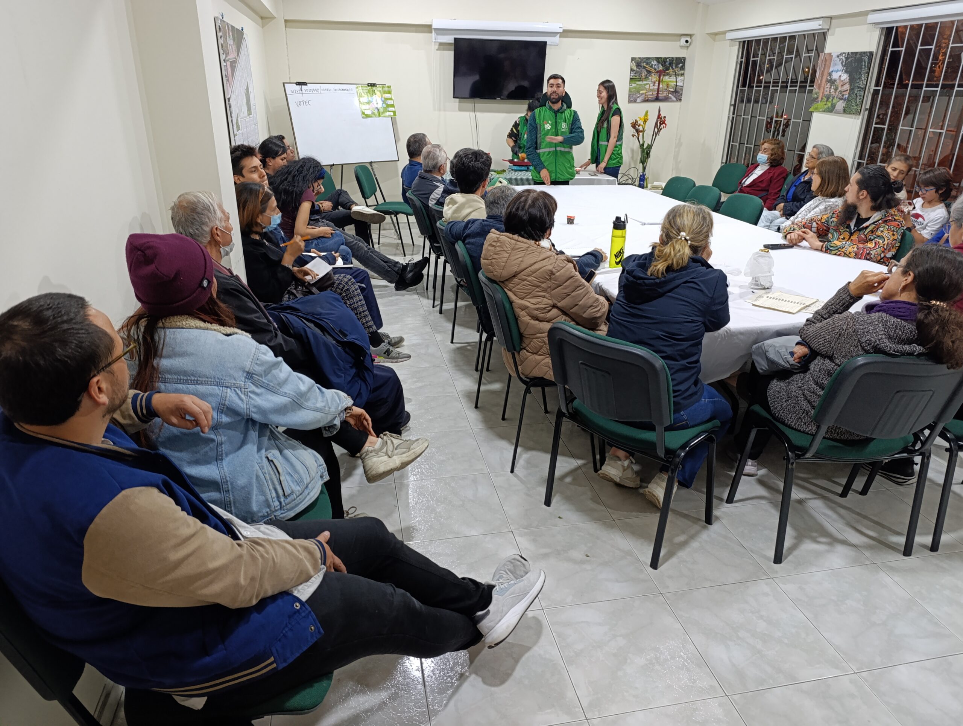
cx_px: 482
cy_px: 363
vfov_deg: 59.0
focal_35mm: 23
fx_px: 641
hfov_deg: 73.8
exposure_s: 1/40
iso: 1000
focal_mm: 6.14
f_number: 1.6
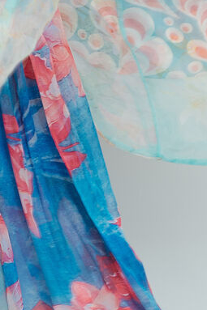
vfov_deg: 8.3
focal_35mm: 235
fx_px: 2029
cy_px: -345
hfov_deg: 5.7
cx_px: -156
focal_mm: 50
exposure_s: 1/125
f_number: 2.8
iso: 100
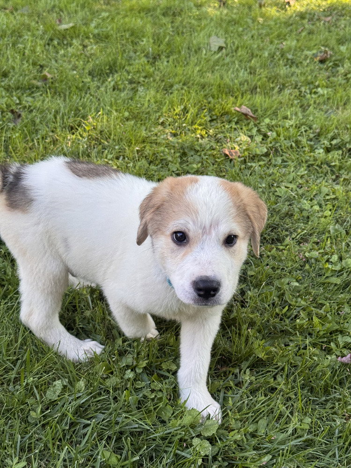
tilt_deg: -35.0
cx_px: 176
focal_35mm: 48
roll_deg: -5.4
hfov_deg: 30.3
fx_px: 649
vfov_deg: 39.7
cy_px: 234
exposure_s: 1/143
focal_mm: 6.76
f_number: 1.78
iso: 64
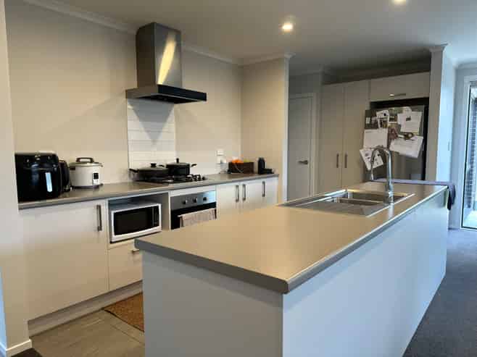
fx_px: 331
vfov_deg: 56.8
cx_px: 238
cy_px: 178
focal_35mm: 24
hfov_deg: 71.6
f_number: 1.78
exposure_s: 1/100
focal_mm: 6.86
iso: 160
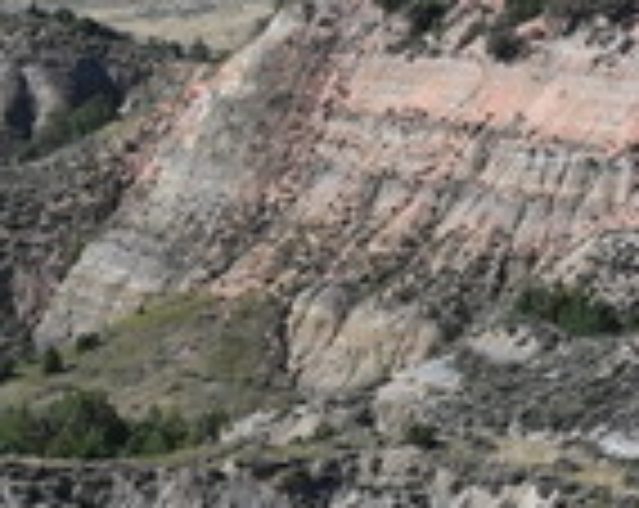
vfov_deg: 5.5
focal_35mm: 278
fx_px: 5247
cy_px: 20
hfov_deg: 6.9
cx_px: 756
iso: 100
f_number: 7.1
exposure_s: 1/400
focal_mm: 50
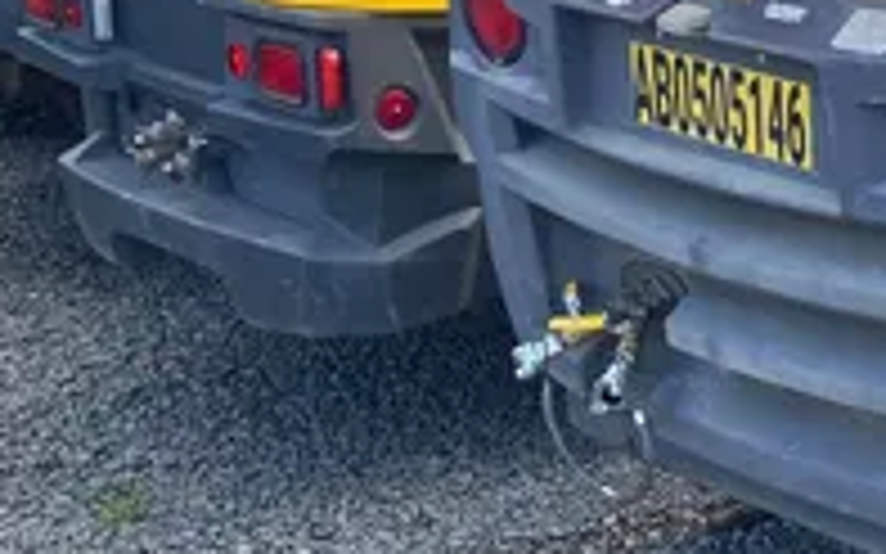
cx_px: 1120
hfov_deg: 23.9
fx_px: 1859
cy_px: 218
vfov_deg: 16.9
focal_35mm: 77
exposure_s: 1/248
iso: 32
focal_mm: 4.25
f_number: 1.8
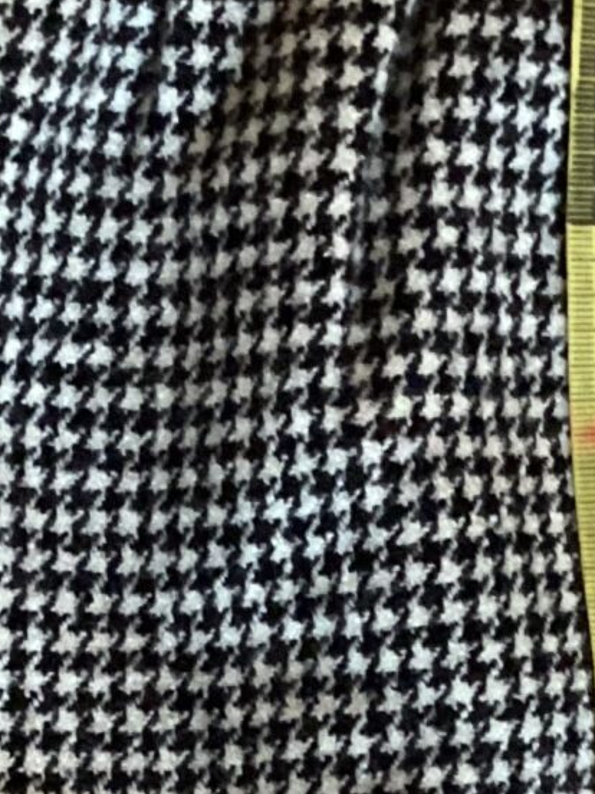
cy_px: 939
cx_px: 414
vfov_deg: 16.4
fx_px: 2636
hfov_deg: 12.9
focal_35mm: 115
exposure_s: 1/30
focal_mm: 3.3
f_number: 2.4
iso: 500
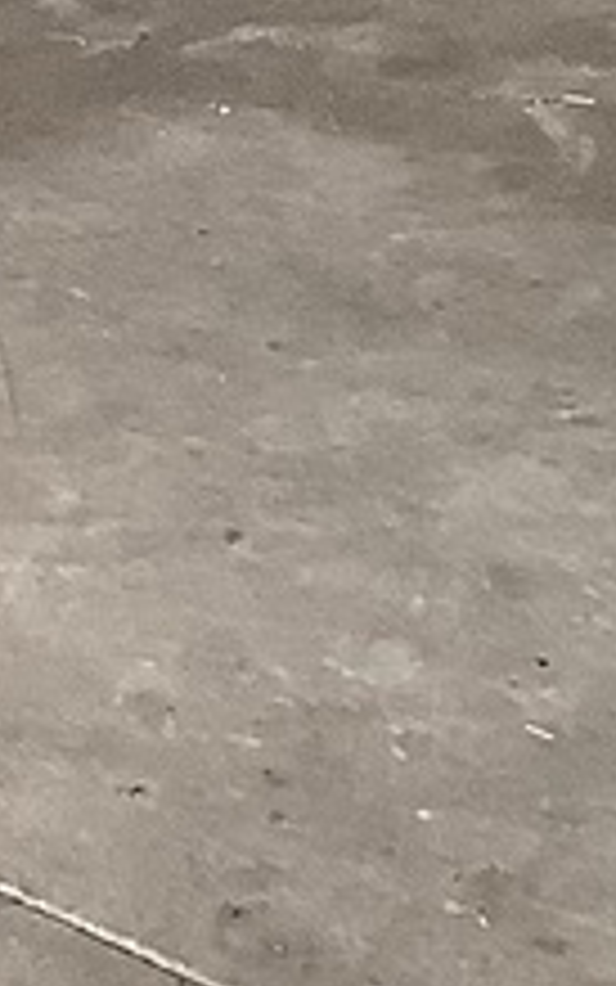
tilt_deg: -7.9
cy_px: -1117
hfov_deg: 6.0
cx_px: -418
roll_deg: -0.1
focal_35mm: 216
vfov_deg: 9.0
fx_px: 5798
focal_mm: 3.3
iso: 100
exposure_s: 1/60
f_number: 2.4
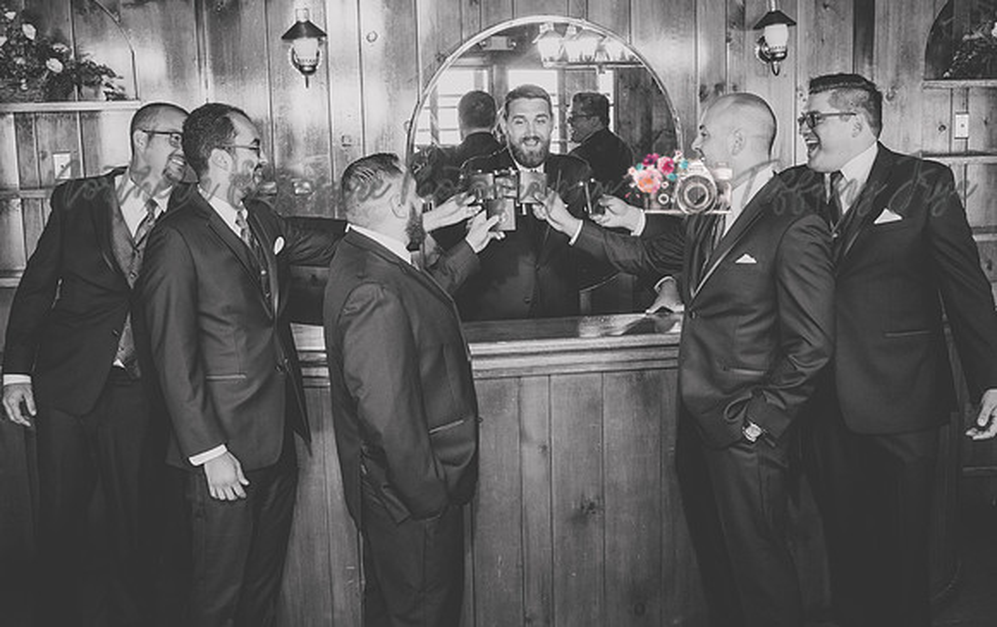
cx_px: 498
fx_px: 1079
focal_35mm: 40
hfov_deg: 49.6
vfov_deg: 32.4
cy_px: 295
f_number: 4
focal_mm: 26
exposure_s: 1/60
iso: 1250
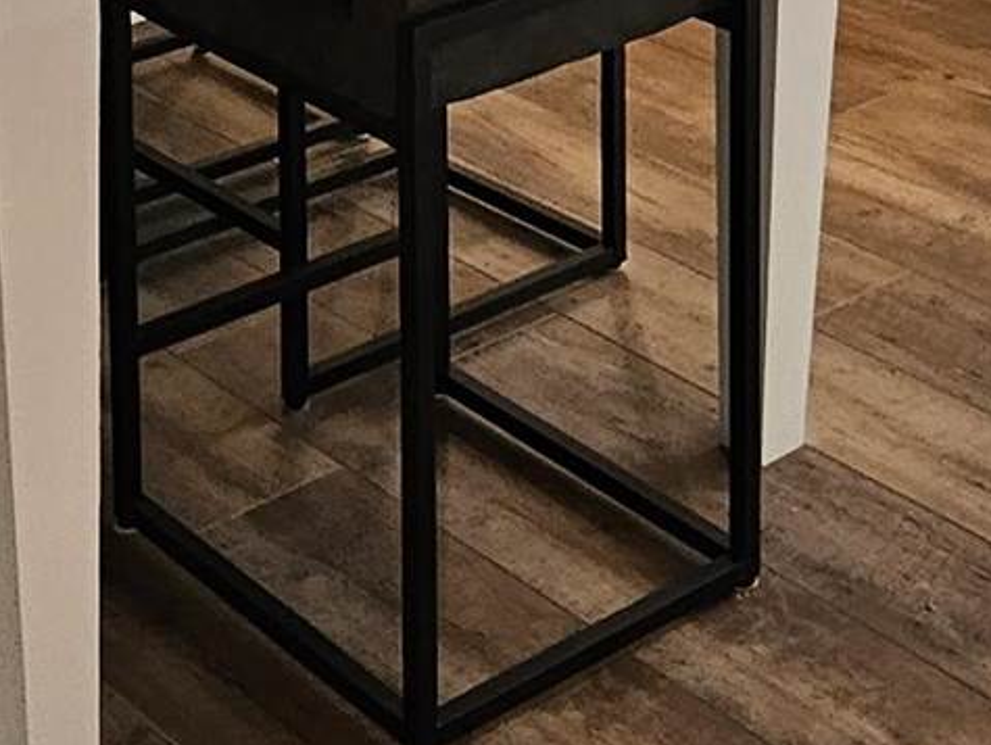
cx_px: 499
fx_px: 2407
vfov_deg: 14.7
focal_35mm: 84
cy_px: -705
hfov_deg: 23.3
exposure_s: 1/60
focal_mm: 2.2
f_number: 2.2
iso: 80
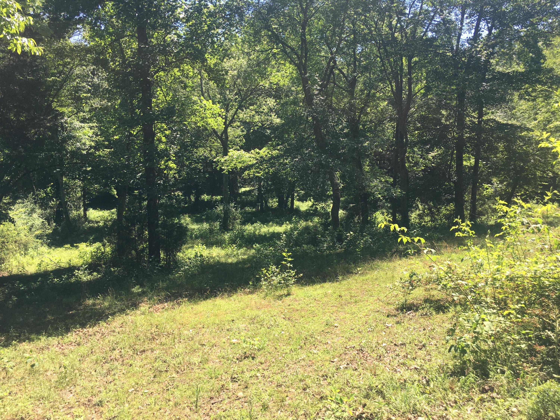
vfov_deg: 48.2
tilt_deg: -4.5
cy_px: 210
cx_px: 280
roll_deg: +1.2
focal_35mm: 29
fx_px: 469
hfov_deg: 61.7
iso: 25
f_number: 2.2
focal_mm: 4.15
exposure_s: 1/493
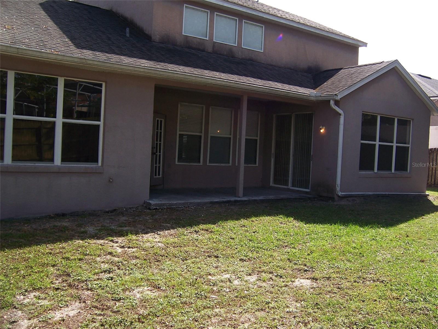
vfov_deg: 42.9
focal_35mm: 33
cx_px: 219
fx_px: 418
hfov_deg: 55.4
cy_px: 164
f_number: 3.4
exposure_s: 1/500
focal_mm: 5.5
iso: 80
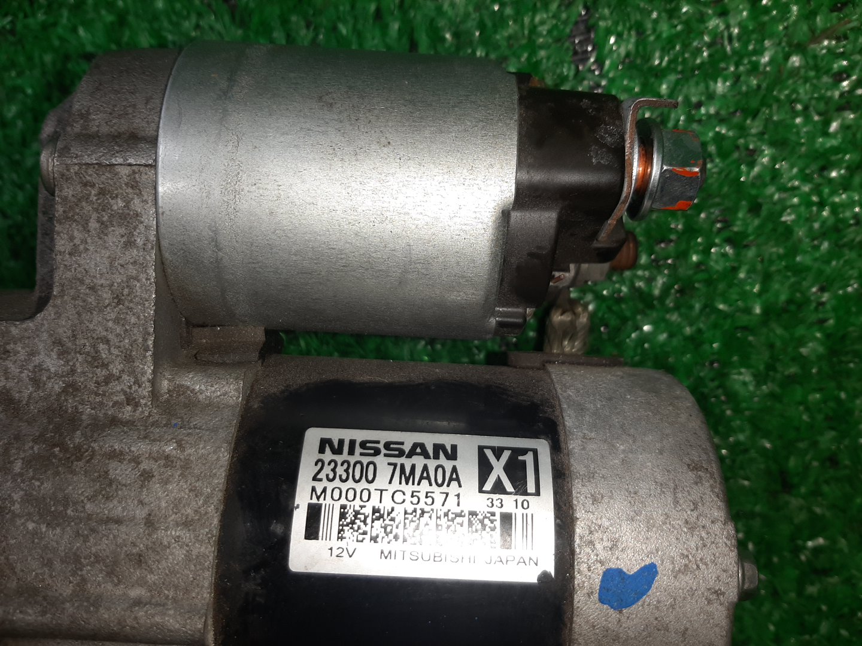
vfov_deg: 53.1
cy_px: 323
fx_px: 647
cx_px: 431
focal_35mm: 26
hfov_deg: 67.3
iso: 49
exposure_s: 1/100
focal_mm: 3.93
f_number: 1.7
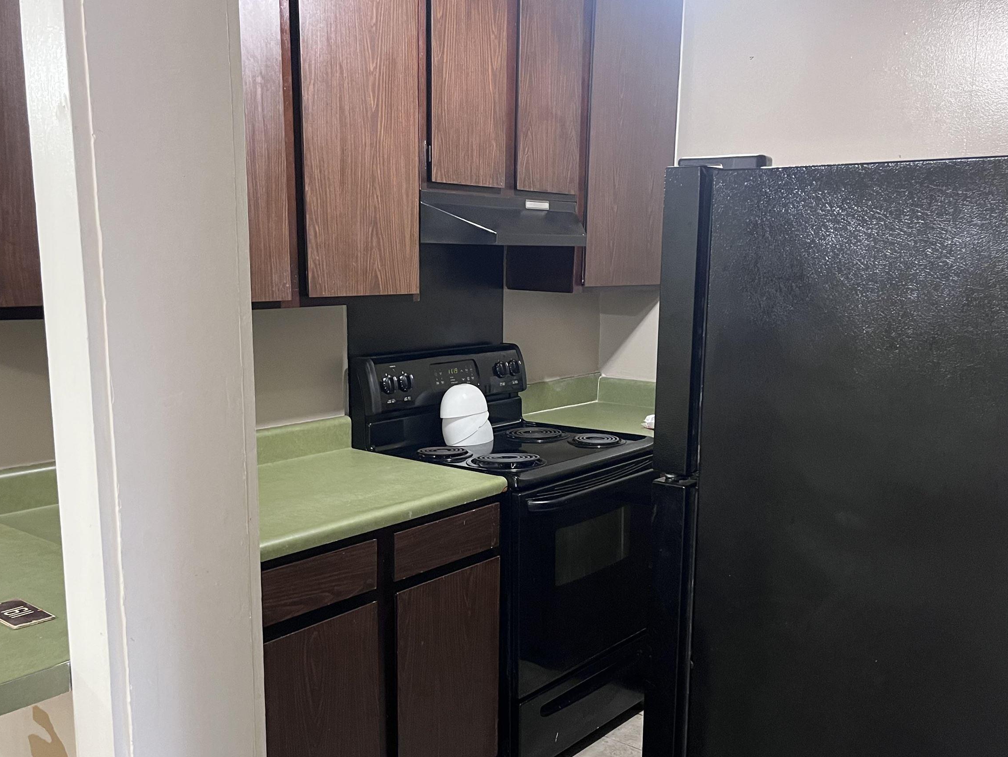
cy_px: 459
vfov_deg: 40.5
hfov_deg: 52.6
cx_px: 518
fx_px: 1019
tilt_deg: -12.6
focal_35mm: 35
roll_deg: -0.6
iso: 400
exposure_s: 1/60
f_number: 1.6
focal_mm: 5.1
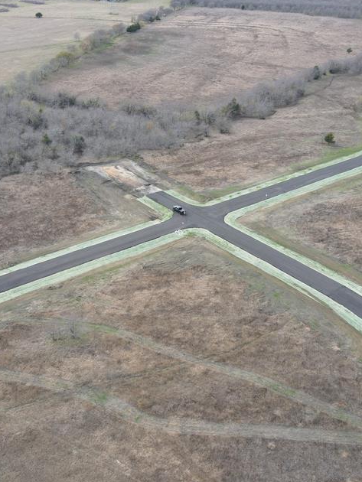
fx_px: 543
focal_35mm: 39
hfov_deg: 36.8
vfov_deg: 47.7
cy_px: 276
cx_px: 168
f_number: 2.8
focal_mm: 4.5
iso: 100
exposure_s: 1/160
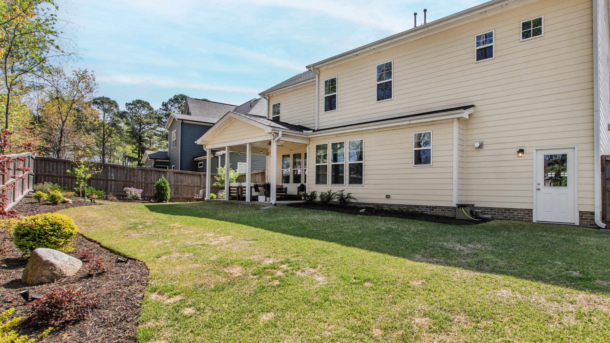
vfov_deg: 57.9
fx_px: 307
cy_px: 205
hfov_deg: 89.0
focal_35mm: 19
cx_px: 349
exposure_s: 1/80
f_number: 8
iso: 125
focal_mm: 10
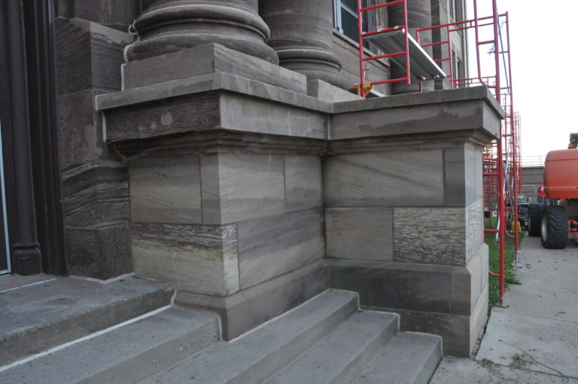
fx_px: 433
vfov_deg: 47.8
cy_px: 192
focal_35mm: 27
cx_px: 289
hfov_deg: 67.4
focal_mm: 18
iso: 1000
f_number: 7.1
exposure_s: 1/200
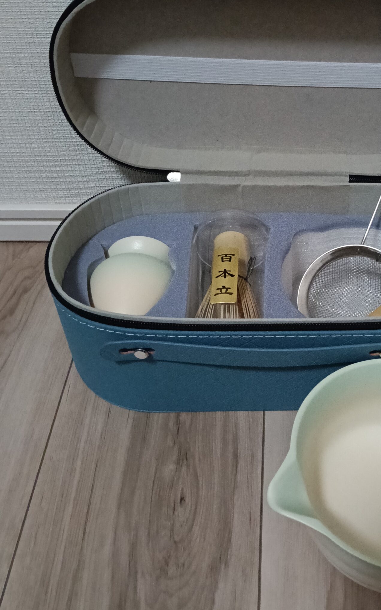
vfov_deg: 53.8
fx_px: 598
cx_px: 279
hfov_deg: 34.7
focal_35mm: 36
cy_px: 265
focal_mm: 3.98
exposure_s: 1/14.3
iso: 2000
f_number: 1.8
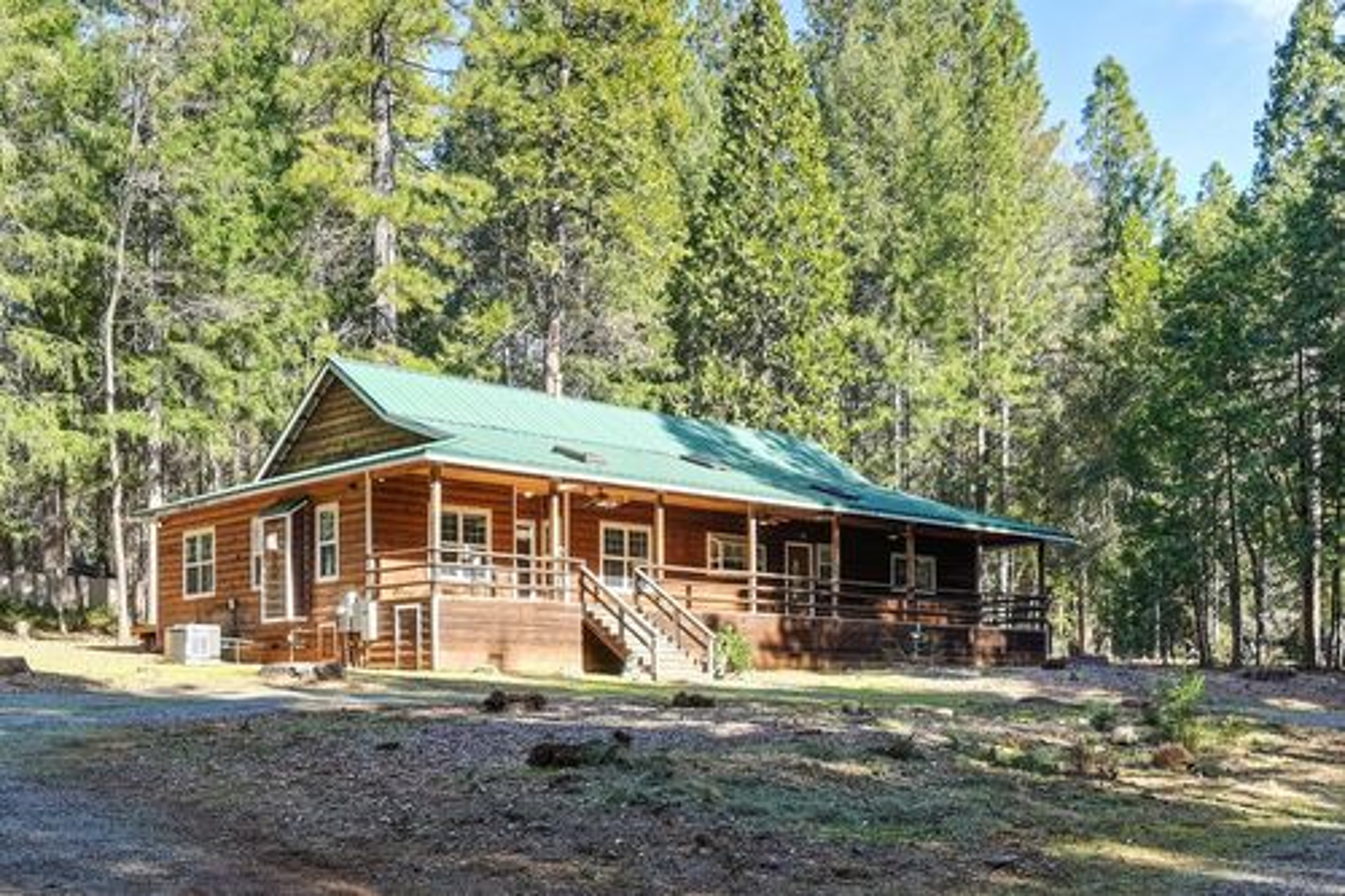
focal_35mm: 18
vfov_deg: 65.9
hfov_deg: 88.5
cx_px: 672
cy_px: 448
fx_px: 691
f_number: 8
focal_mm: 18.5
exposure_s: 1/250
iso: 500
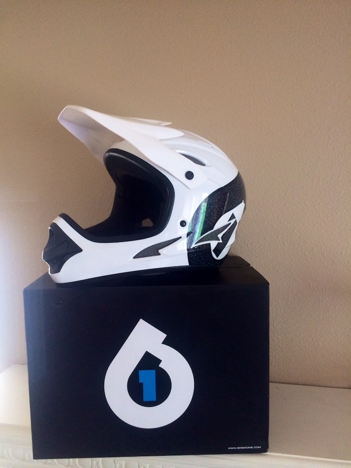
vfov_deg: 60.0
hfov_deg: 46.8
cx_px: 176
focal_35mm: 30
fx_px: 406
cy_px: 234
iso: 160
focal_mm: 4.12
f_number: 2.2
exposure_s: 1/30
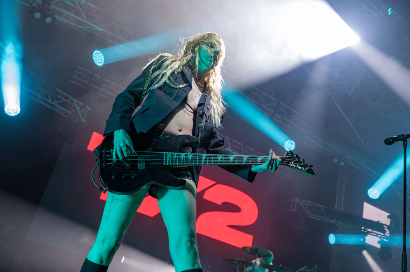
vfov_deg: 37.8
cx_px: 205
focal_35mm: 35
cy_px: 136
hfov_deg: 54.5
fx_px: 398
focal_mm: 35
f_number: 5.6
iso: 3200
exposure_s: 1/250
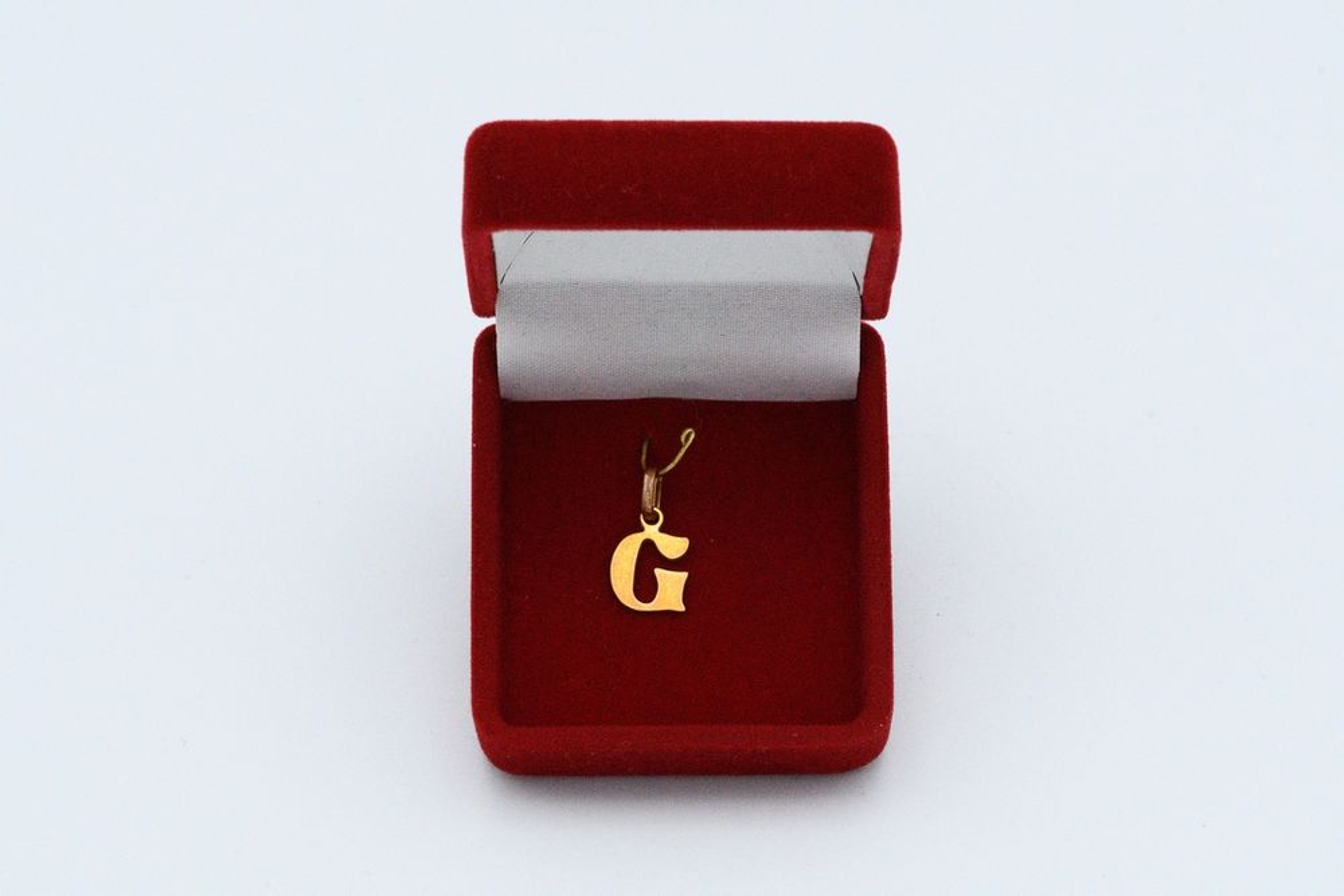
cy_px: 448
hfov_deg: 13.1
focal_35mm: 157
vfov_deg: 8.7
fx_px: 5862
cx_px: 672
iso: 12800
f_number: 20
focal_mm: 105
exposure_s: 1/250
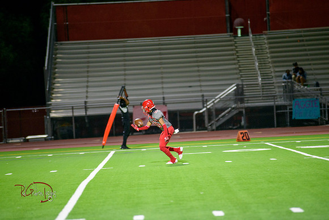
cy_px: 110
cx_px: 164
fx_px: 1828
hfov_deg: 10.3
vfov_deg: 6.9
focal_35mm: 200
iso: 1600
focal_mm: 200
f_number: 2.8
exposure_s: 1/250
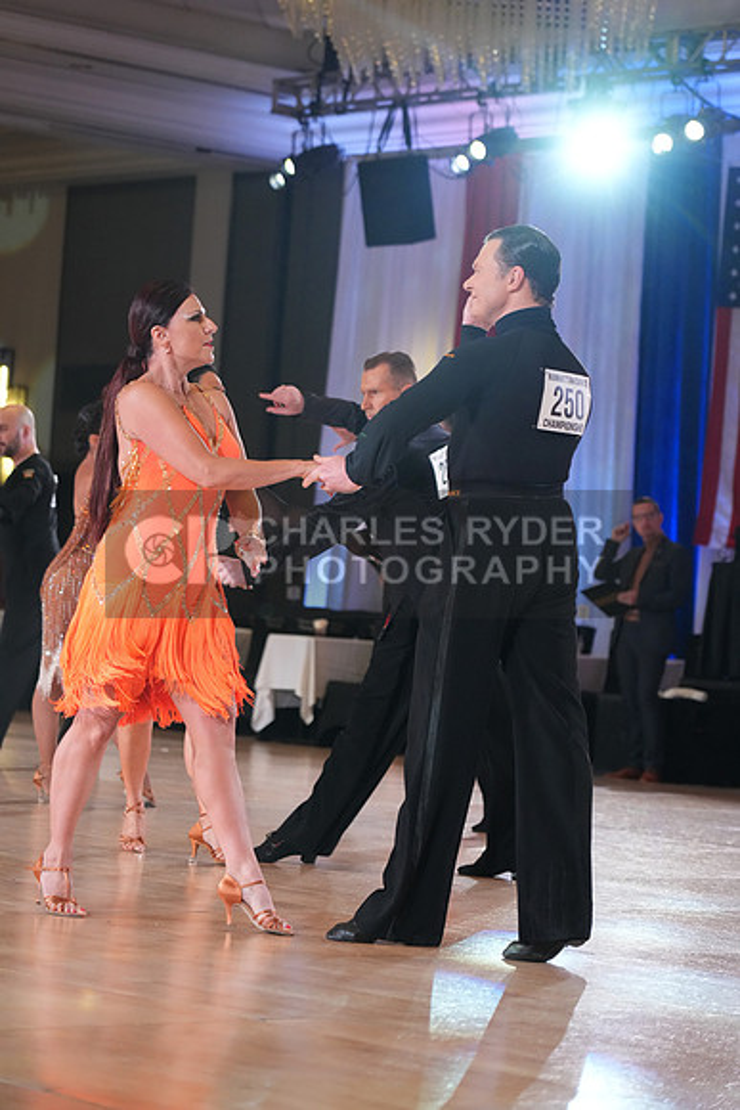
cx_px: 370
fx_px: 3235
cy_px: 555
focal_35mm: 105
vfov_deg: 19.5
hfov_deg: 13.0
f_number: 4
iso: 4000
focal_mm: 105
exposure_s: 1/500
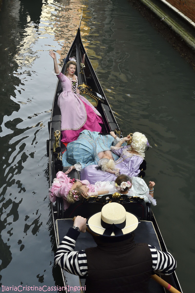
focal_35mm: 52
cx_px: 98
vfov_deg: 37.9
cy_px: 146
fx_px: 427
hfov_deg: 25.8
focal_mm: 35
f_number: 20
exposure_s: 1/250
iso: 2200
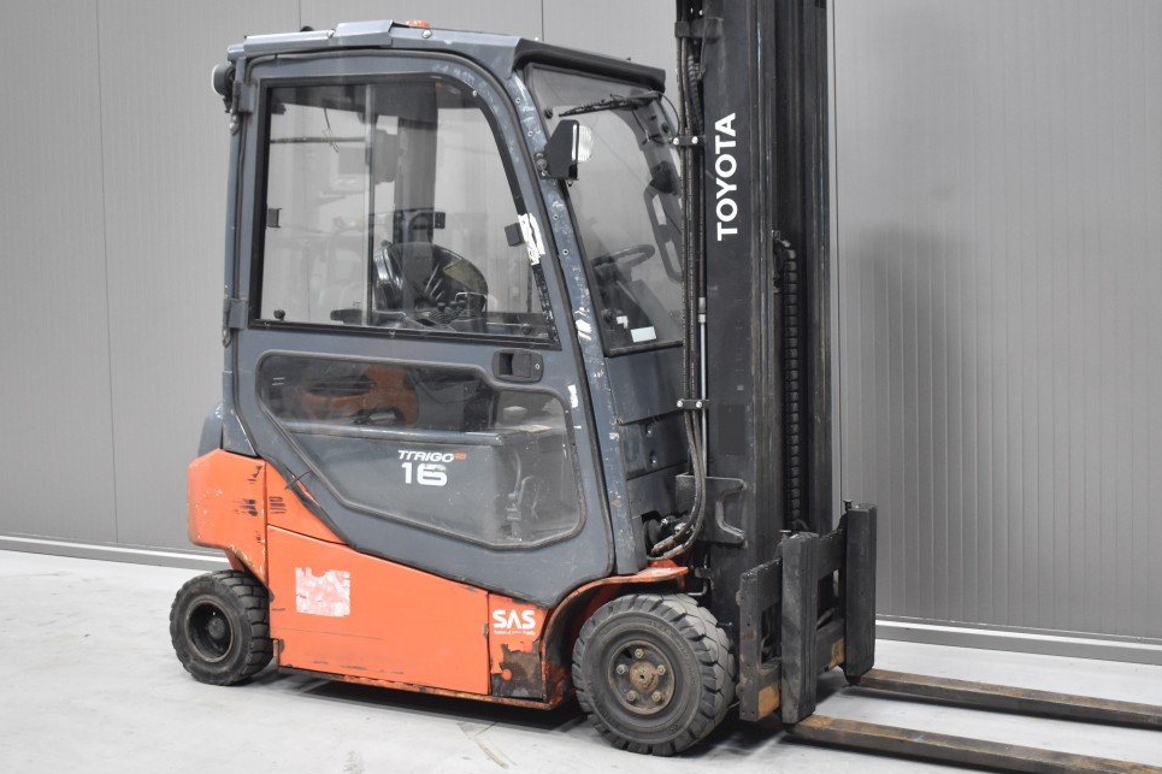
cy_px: 347
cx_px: 580
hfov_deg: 42.2
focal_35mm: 47
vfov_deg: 28.8
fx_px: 1504
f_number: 4
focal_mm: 25
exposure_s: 1/50
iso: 1600
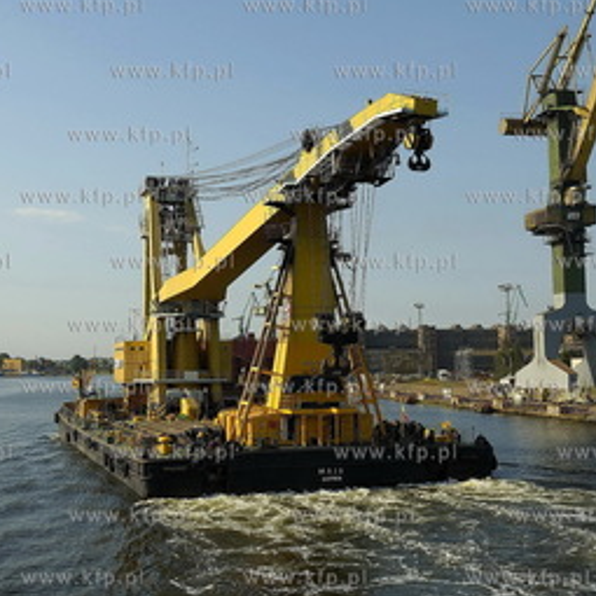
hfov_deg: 35.3
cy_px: 292
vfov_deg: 35.4
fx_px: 935
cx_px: 255
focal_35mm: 48
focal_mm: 24
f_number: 9
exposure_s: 1/320
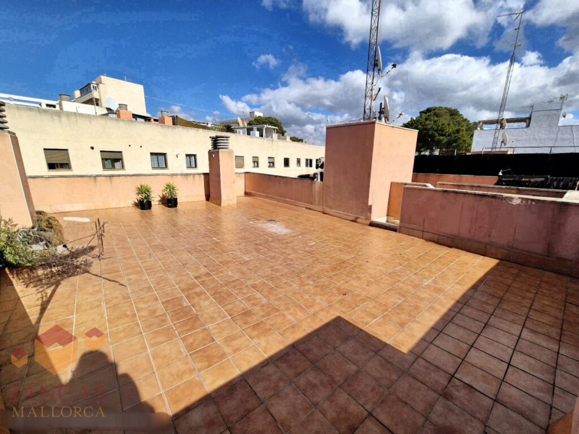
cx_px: 290
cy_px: 217
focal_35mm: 13
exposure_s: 1/5000
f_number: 2.2
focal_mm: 2.2
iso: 50
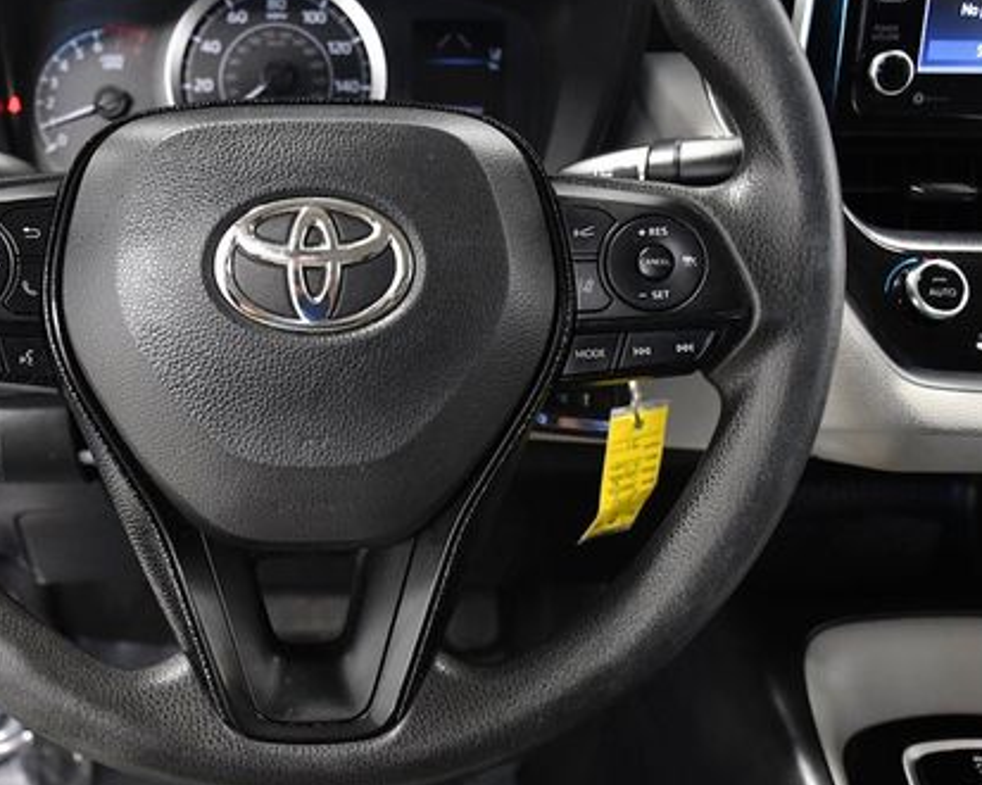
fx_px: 1394
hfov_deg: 38.2
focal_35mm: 48
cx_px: 292
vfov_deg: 31.4
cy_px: 398
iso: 2500
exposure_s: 1/125
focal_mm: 22
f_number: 3.5
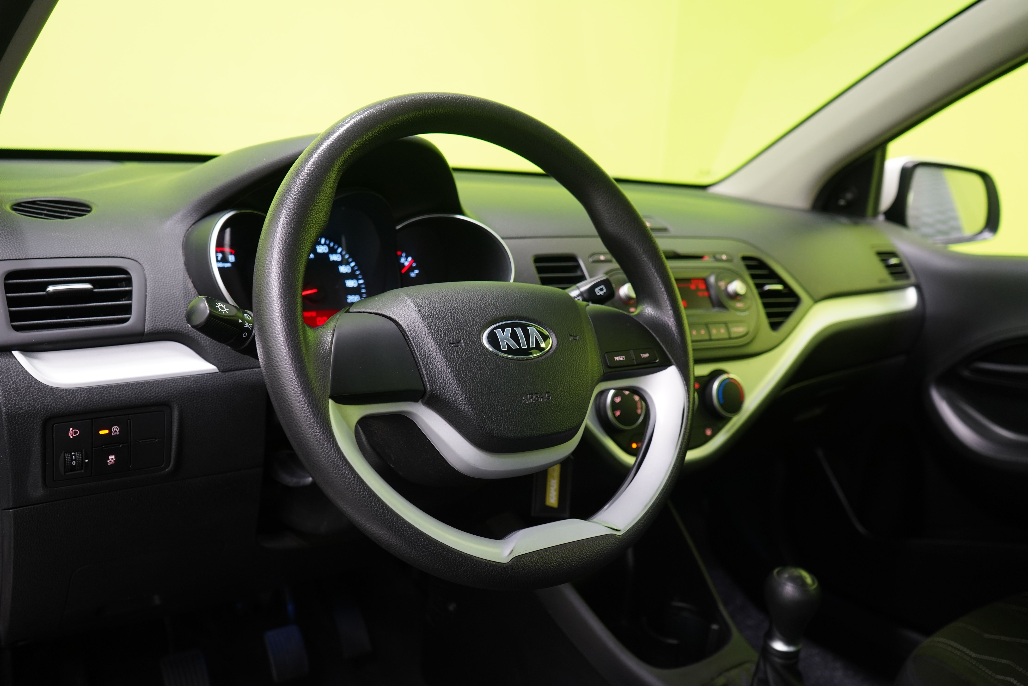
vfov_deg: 42.3
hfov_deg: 60.3
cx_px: 514
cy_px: 343
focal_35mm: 31
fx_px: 885
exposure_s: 1/25
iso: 1250
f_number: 5
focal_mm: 31
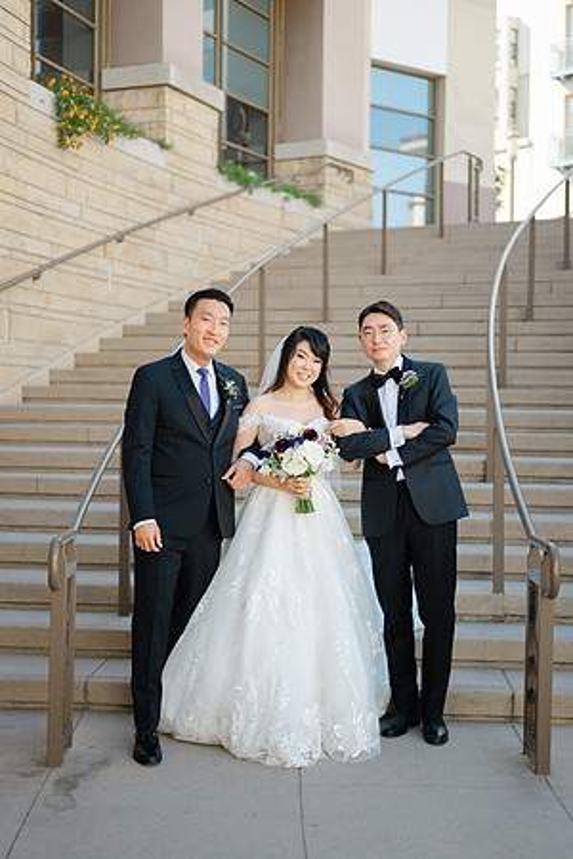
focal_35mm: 50
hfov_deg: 27.0
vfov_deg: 39.6
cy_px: 430
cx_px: 286
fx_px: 1194
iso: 64
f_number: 1.8
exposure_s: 1/500
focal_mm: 50
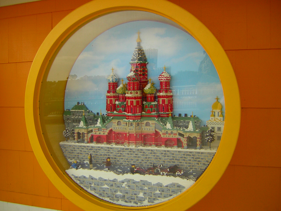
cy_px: 106
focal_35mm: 36
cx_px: 140
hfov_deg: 51.4
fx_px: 292
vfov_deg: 39.7
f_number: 2.6
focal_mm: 4.7
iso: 50
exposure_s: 1/572
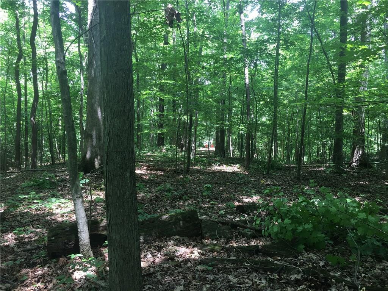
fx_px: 325
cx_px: 194
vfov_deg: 48.2
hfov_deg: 61.7
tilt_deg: -3.2
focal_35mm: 29
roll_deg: -1.1
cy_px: 146
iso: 25
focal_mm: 4.15
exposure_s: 1/40
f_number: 2.2
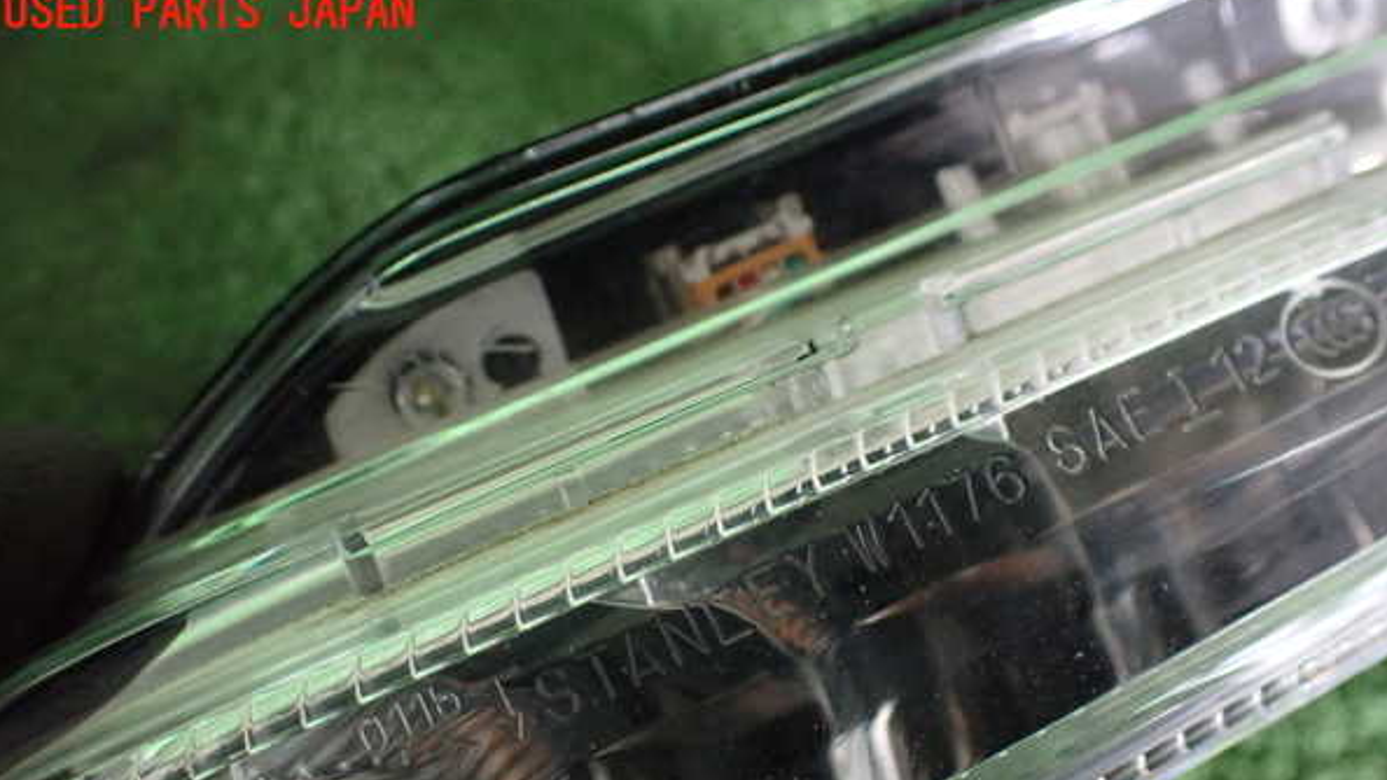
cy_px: 509
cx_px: 691
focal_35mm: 33
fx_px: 1214
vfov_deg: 35.3
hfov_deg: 59.5
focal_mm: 5.4
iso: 800
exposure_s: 1/100
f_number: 2.3
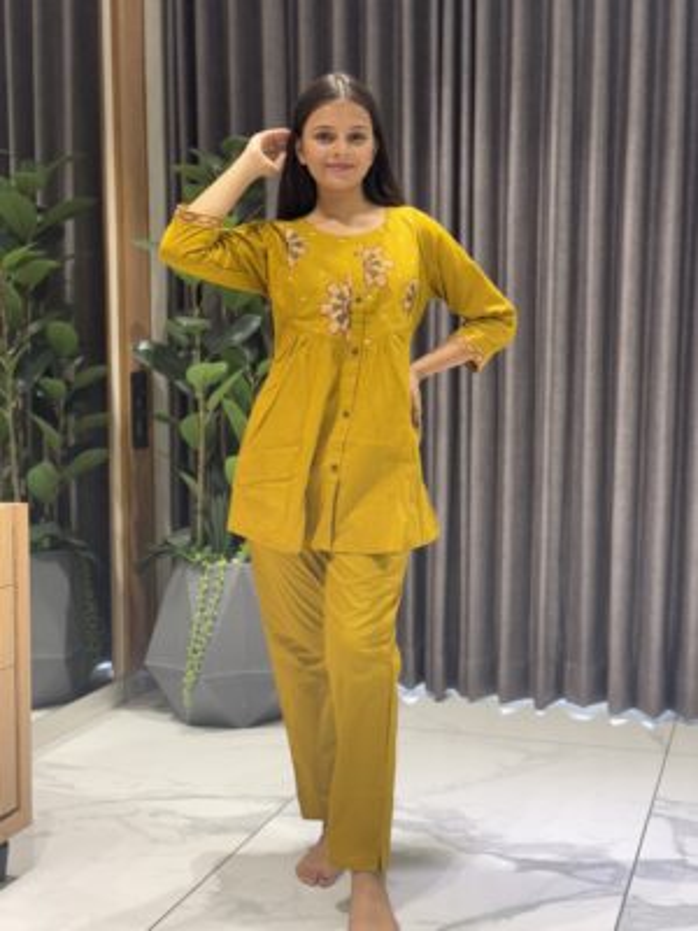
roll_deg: -0.2
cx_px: 349
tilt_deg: -4.2
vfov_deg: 39.7
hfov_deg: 30.3
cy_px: 466
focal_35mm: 48
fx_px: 1291
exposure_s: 1/100
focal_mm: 6.76
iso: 160
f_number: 1.78
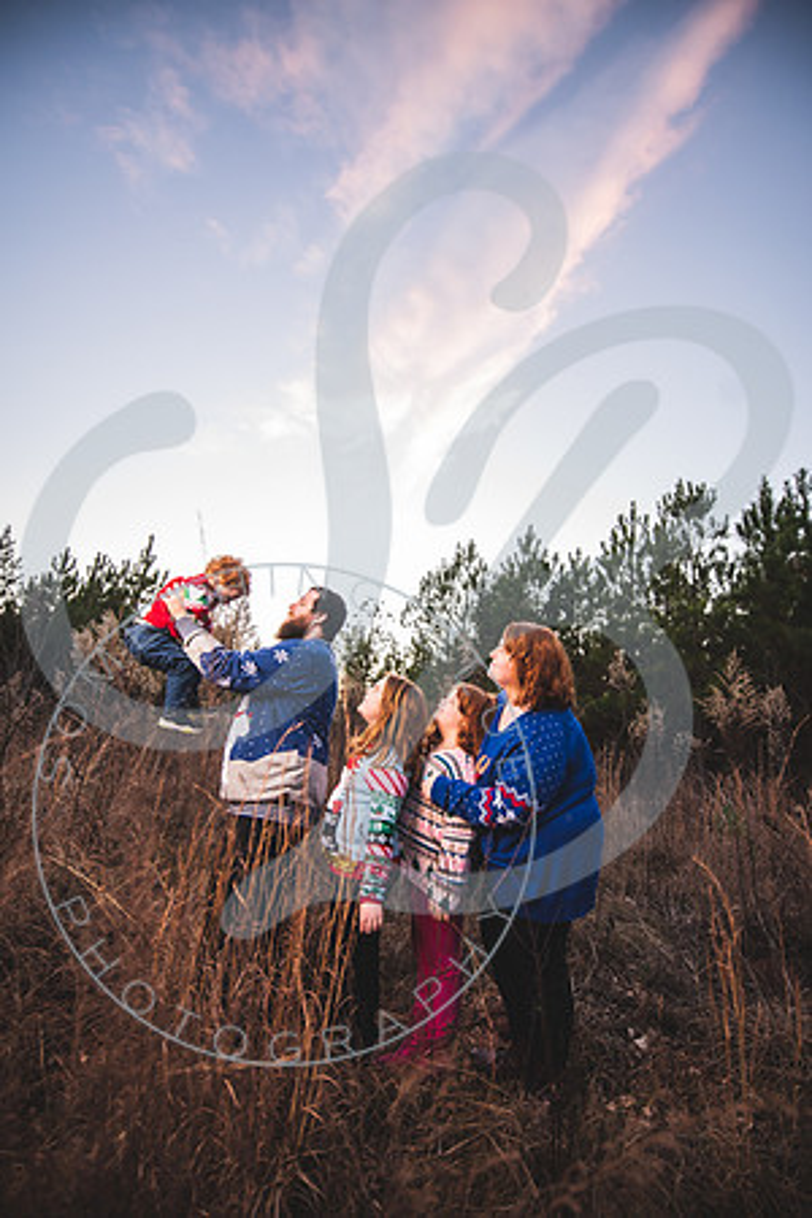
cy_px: 609
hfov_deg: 81.2
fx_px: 474
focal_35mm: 14
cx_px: 406
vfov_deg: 104.3
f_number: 2.8
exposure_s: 1/320
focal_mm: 14
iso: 500
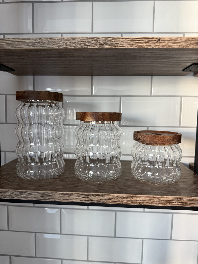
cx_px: 99
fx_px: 183
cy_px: 132
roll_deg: -0.7
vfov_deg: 71.6
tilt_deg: -4.4
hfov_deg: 56.8
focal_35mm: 24
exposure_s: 1/65
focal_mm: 6.76
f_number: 1.78
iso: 200
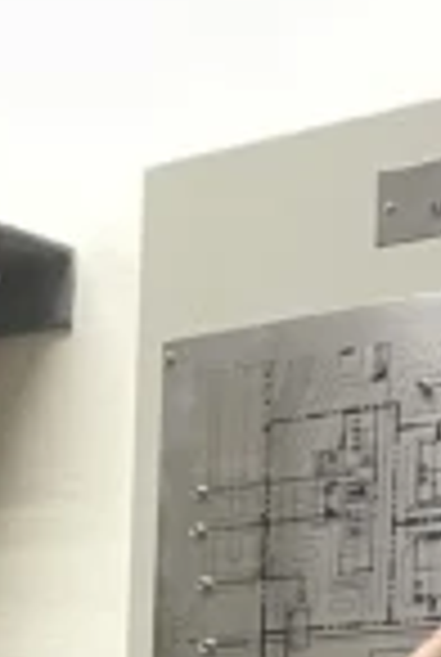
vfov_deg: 13.8
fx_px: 2597
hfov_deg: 9.5
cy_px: 864
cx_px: -135
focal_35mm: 142
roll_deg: -1.0
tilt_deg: +2.6
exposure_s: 1/50
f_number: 1.6
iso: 100
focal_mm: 4.2
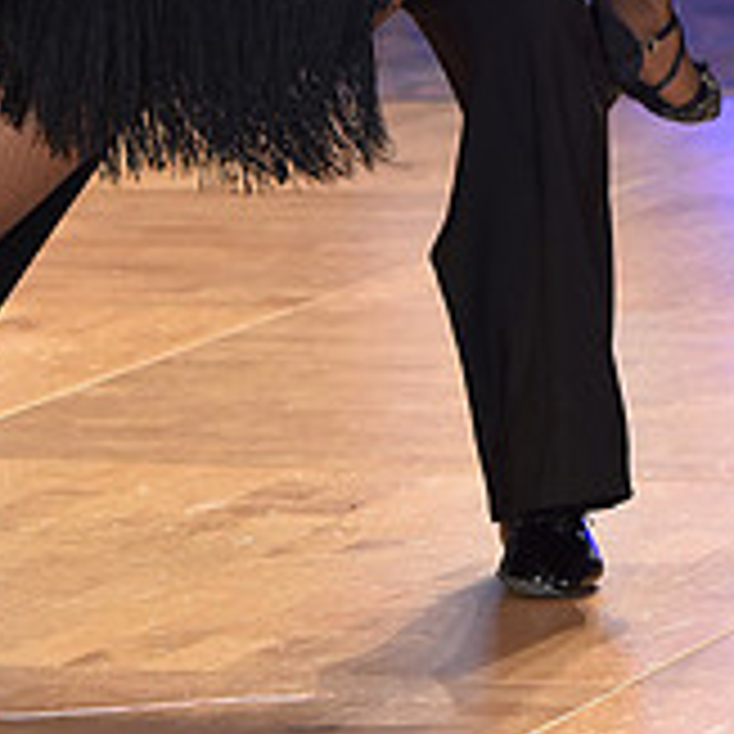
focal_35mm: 351
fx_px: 8420
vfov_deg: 4.9
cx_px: 83
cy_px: -455
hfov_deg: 5.0
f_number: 5
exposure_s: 1/250
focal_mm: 116
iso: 2000
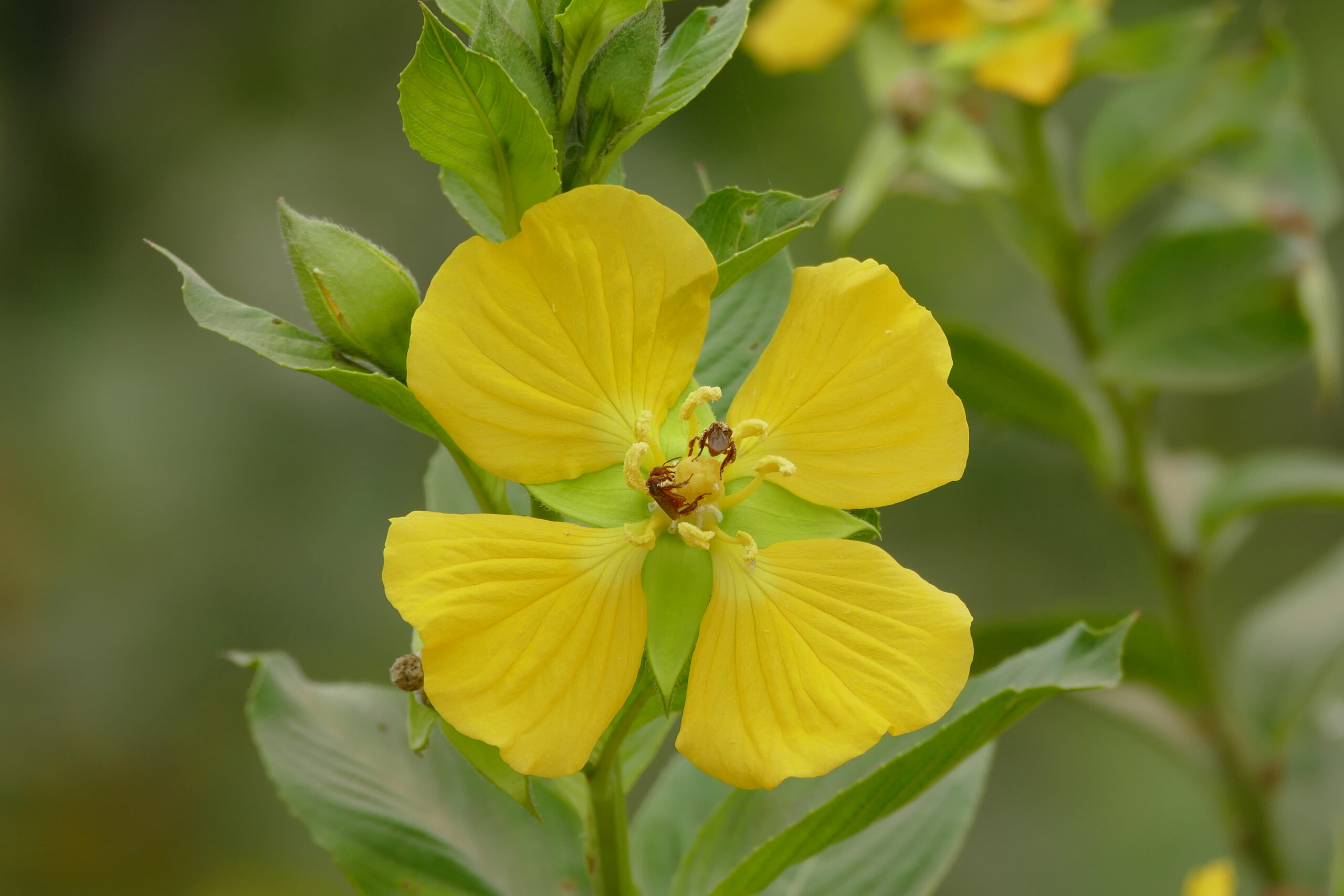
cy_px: 448
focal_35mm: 529
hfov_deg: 3.9
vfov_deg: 2.6
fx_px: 19749
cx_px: 672
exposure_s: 1/320
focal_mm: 146
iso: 125
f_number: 4
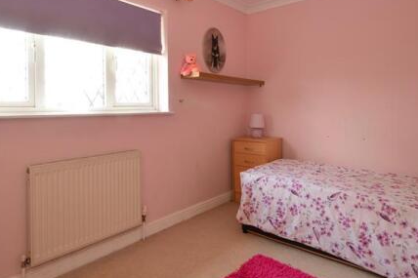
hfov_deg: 76.1
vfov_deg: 54.5
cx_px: 220
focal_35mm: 23
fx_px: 267
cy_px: 105
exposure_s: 1
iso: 200
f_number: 11
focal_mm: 10
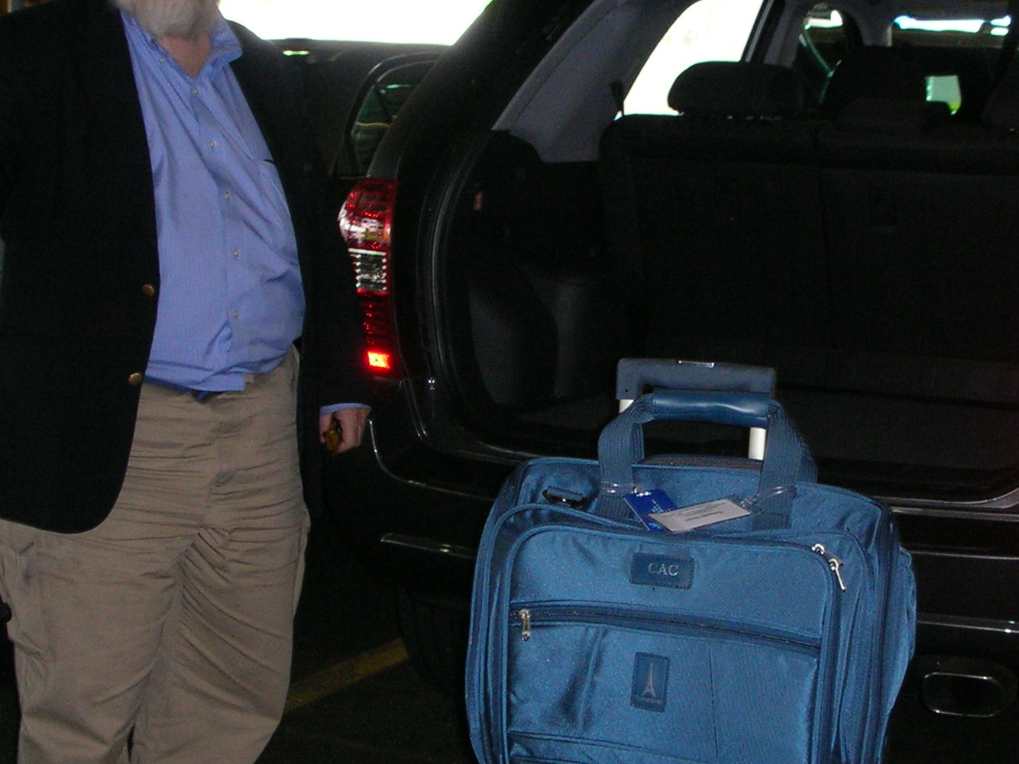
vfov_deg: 21.6
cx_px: 538
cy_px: 377
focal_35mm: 68
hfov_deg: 28.6
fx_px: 2002
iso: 112
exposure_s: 1/60.1
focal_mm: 5.8
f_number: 3
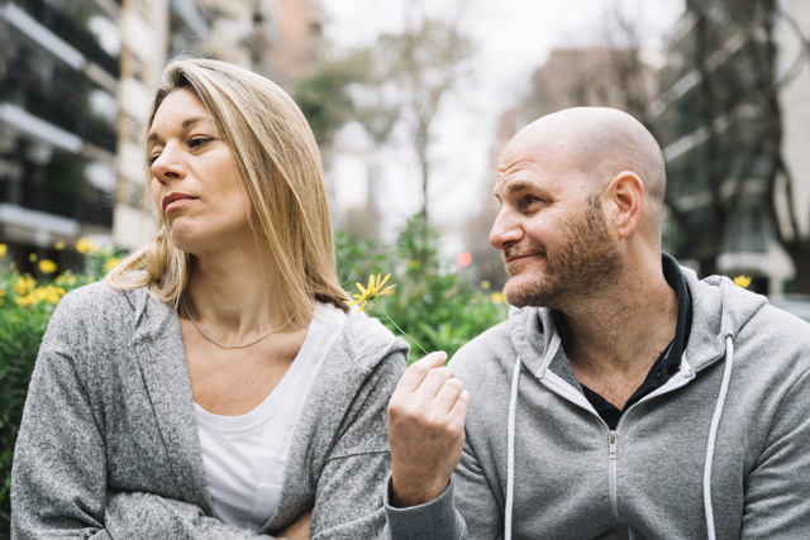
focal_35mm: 62
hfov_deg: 32.4
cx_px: 405
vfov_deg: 21.9
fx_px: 1395
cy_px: 270
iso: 250
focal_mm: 62
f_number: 3.5
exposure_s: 1/250
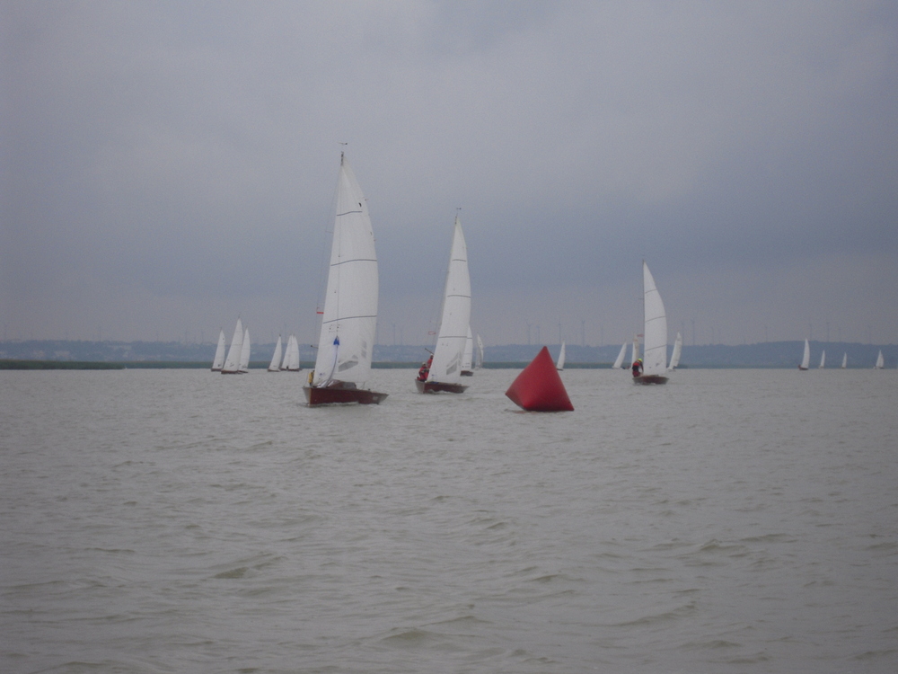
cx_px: 449
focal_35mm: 112
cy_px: 337
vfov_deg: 13.2
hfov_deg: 17.6
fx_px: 2905
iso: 100
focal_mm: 20
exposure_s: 1/250
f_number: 5.8
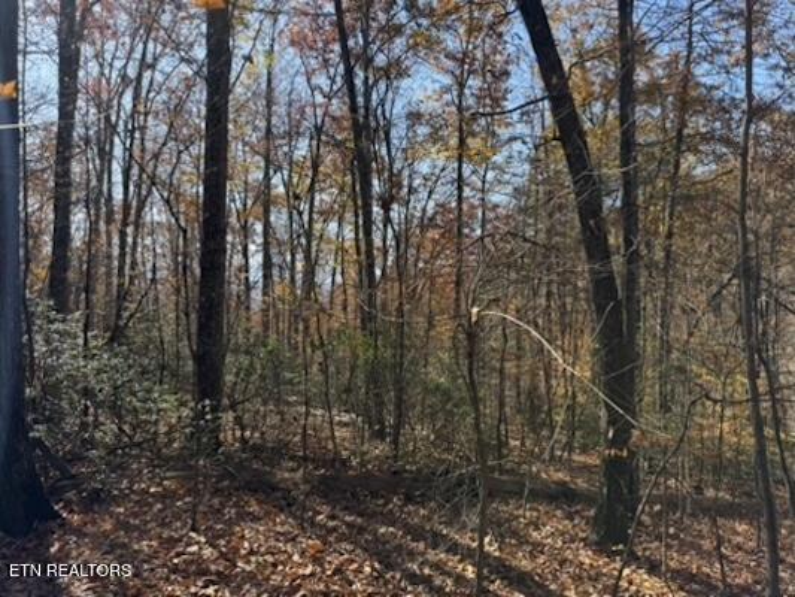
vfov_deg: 56.8
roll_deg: +0.2
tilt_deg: -0.8
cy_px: 298
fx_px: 551
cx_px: 398
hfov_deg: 71.6
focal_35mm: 24
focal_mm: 6.76
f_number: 1.78
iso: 80
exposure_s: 1/1211
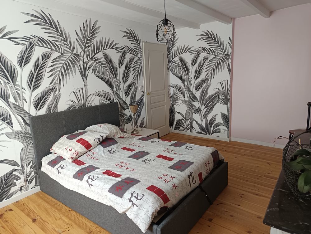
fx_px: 216
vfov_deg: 56.8
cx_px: 156
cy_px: 117
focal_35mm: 24
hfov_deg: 71.6
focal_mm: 5.31
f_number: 1.7
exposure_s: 1/50
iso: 226
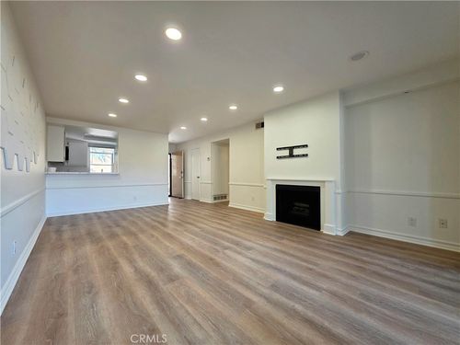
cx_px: 230
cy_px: 172
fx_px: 173
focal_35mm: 13
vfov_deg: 89.9
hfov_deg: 106.2
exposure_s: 1/101
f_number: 1.9
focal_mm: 2.2
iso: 160
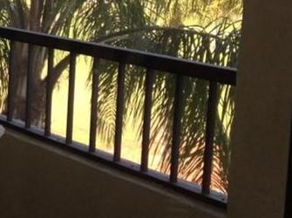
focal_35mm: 107
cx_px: -152
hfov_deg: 16.6
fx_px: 902
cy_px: 41
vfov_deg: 13.7
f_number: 2.4
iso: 64
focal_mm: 4.28
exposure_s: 1/60
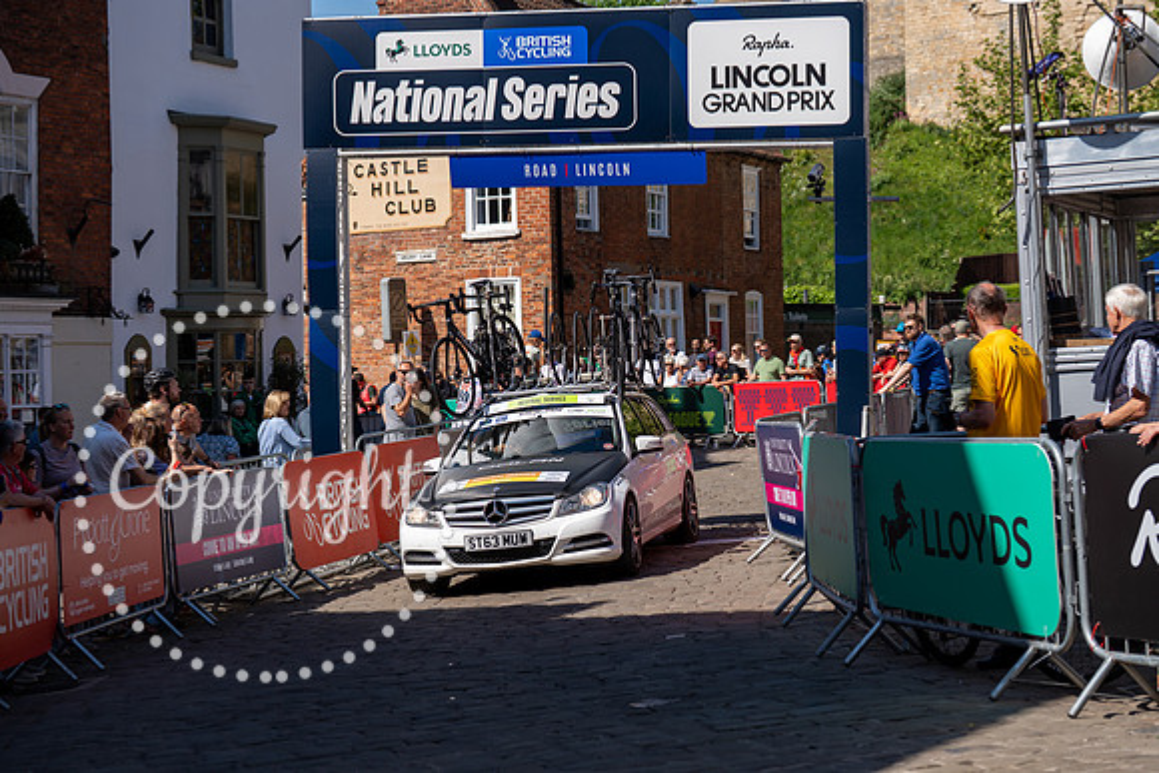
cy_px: 386
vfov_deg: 19.5
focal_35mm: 70
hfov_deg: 28.8
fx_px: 2254
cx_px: 580
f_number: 4
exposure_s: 1/1250
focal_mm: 70
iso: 100
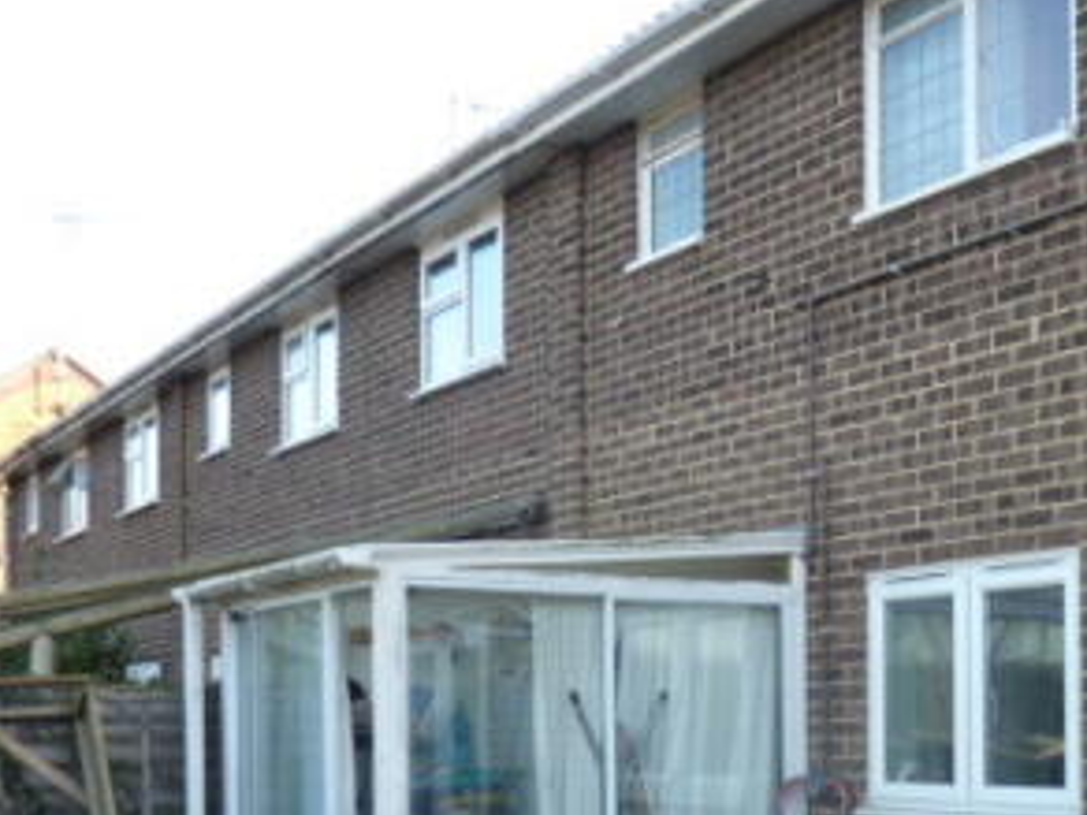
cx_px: 899
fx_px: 1570
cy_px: 709
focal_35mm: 50
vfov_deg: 28.2
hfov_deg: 36.6
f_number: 3.5
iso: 125
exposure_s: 1/100
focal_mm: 4.1
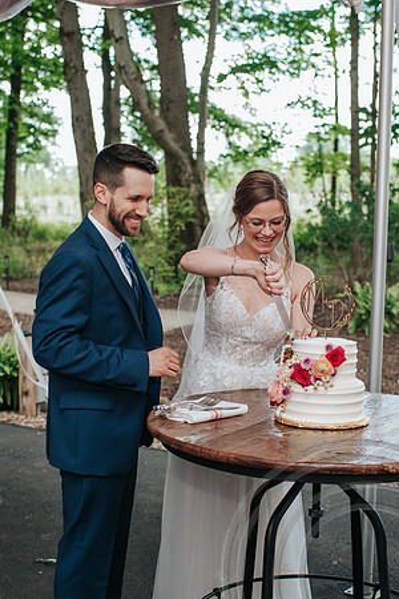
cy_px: 283
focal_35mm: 56
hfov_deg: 24.1
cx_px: 203
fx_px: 933
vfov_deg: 35.6
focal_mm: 35
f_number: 2.8
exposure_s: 1/200
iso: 500
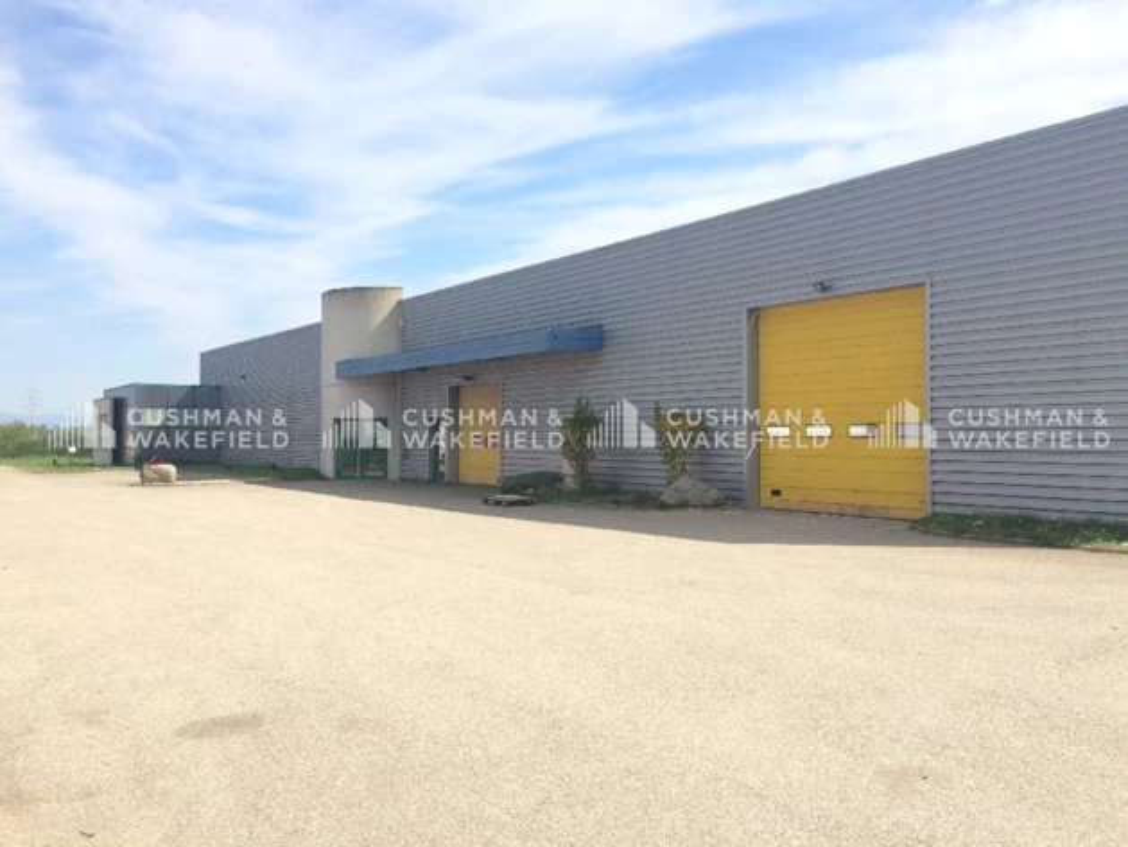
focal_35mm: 29
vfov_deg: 48.2
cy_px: 424
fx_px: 945
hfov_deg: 61.7
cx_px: 564
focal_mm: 4.15
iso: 32
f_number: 2.2
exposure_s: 1/1325
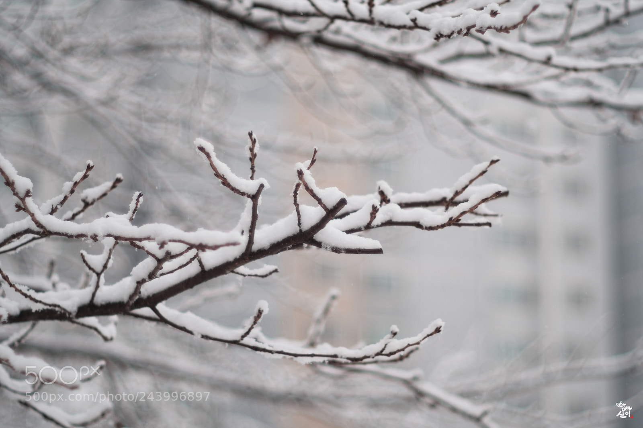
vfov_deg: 35.0
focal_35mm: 38
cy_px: 214
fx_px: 679
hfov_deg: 50.7
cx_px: 322
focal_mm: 25
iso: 200
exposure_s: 1/450
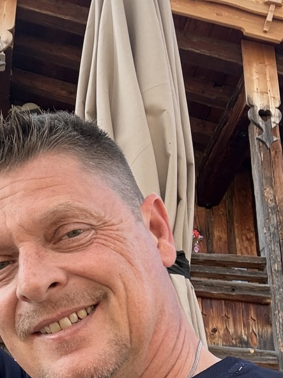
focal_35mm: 65
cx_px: -20
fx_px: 709
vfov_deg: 29.8
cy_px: 206
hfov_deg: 21.5
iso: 40
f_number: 1.9
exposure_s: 1/244
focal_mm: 2.69
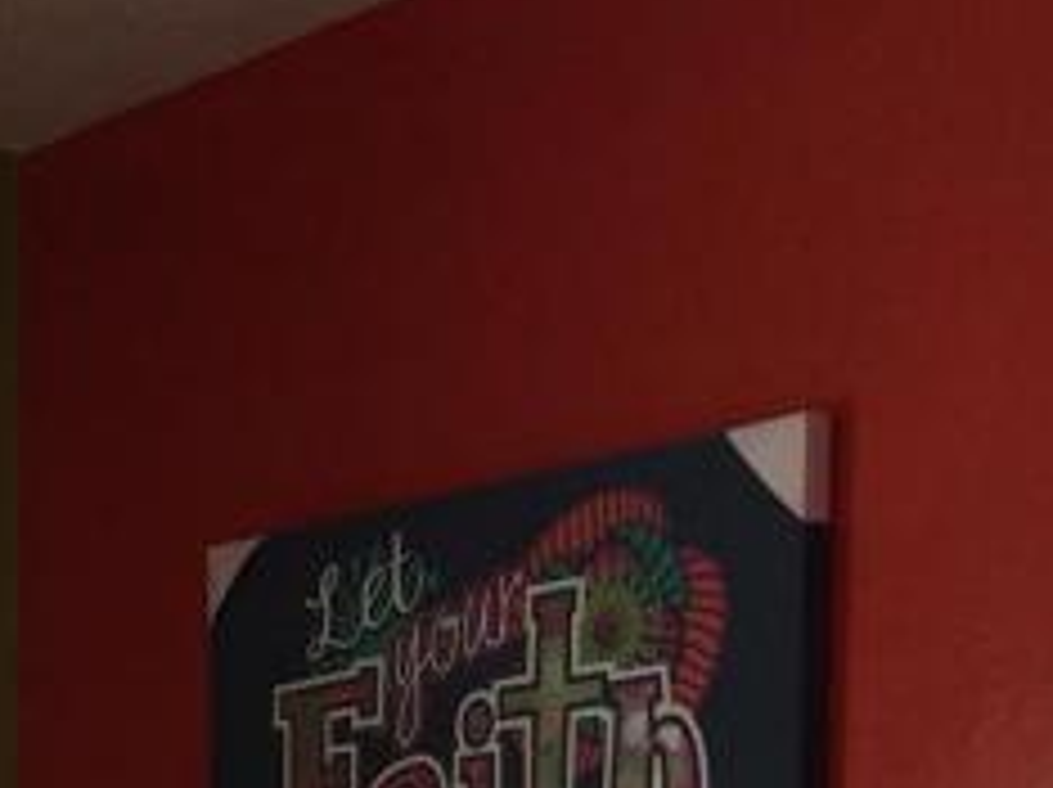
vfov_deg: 10.7
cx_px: -270
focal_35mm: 127
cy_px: 1549
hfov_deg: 14.9
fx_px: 3859
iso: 32
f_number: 2.2
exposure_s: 1/15
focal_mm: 4.15
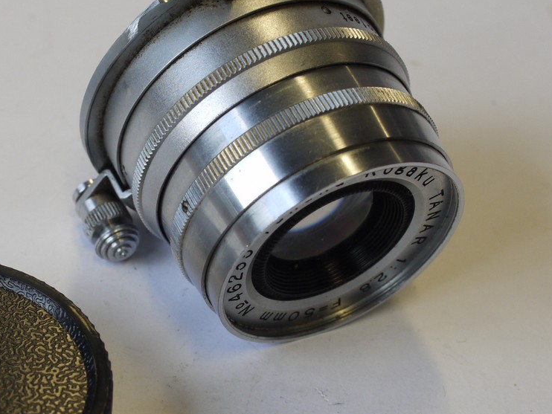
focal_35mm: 97
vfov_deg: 15.2
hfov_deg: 20.1
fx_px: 1547
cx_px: 138
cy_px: 272
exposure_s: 1/60
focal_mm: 30
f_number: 8
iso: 400
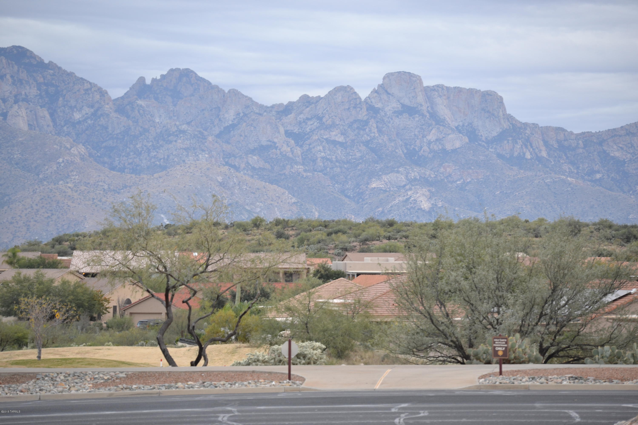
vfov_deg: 7.3
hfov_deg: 11.0
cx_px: 319
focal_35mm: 188
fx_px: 3323
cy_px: 212
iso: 400
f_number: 4.8
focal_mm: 125
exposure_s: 1/30
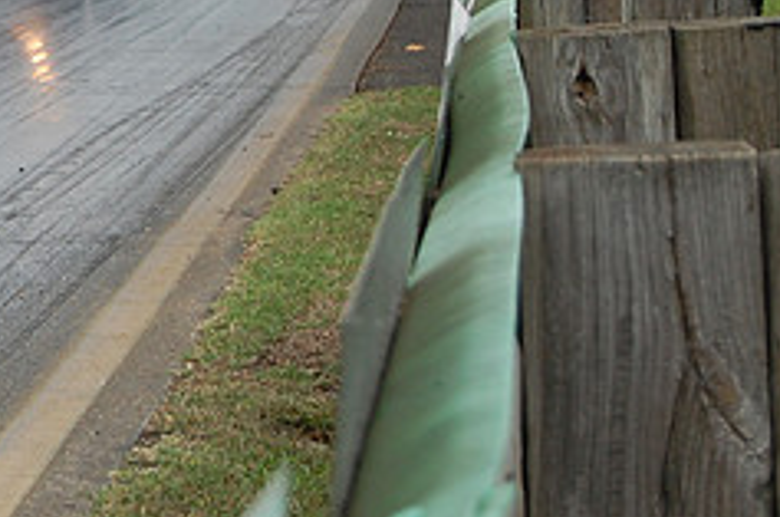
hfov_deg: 10.1
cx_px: -39
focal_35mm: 202
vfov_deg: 6.7
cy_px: -86
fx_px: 4373
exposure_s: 1/800
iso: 400
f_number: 5.6
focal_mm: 55
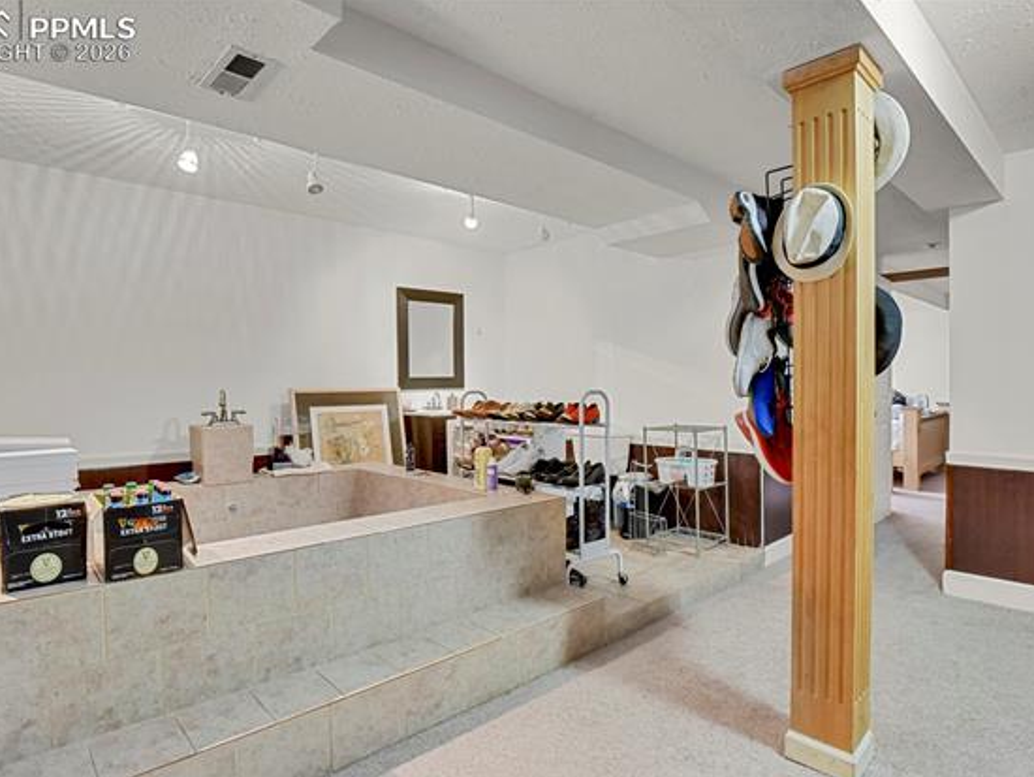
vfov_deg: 68.7
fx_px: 568
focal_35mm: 19
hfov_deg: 84.6
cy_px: 397
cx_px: 502
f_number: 8
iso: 12800
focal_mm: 17
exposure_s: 1/5
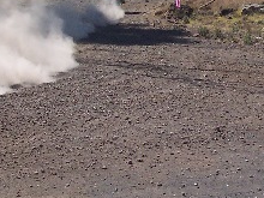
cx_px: 228
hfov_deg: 14.2
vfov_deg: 10.5
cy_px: -54
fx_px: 1052
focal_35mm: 138
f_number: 4.8
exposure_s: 1/700
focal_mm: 8
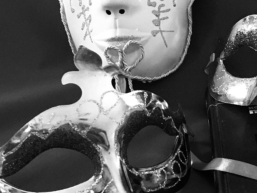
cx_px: 253
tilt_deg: -22.4
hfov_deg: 23.5
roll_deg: -0.7
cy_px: 51
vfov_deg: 18.3
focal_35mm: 80
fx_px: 594
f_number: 2.2
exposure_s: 1/25
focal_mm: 4.15
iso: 200
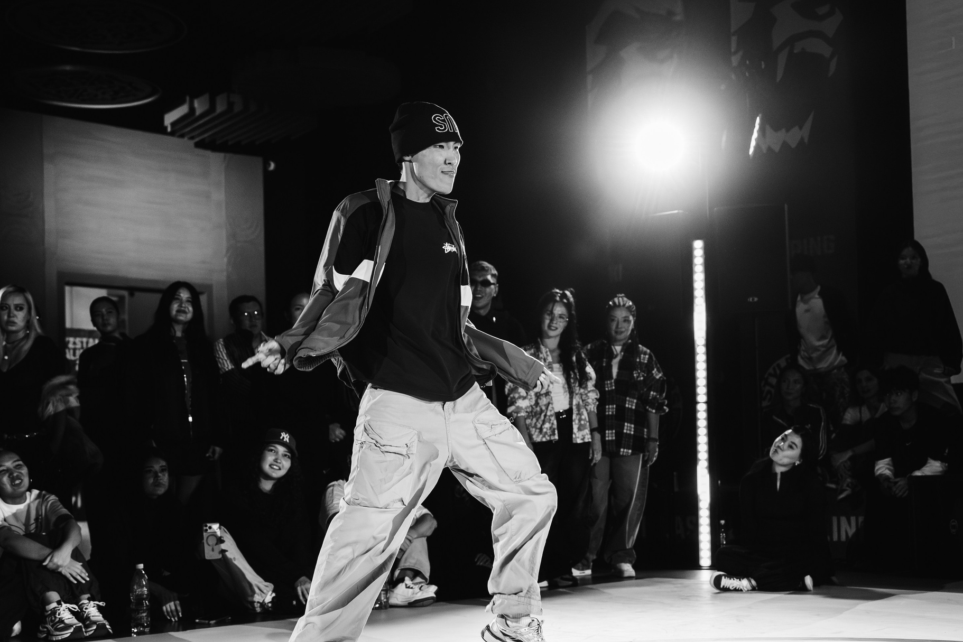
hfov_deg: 38.2
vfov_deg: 25.9
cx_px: 476
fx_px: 1391
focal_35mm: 52
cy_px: 414
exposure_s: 1/800
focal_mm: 37
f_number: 2.8
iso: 3200
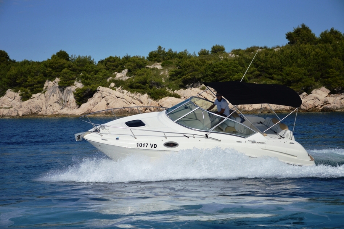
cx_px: 172
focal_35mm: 78
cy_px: 114
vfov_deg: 17.5
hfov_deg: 26.0
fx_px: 745
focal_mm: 52
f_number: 4.8
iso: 110
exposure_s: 1/2500
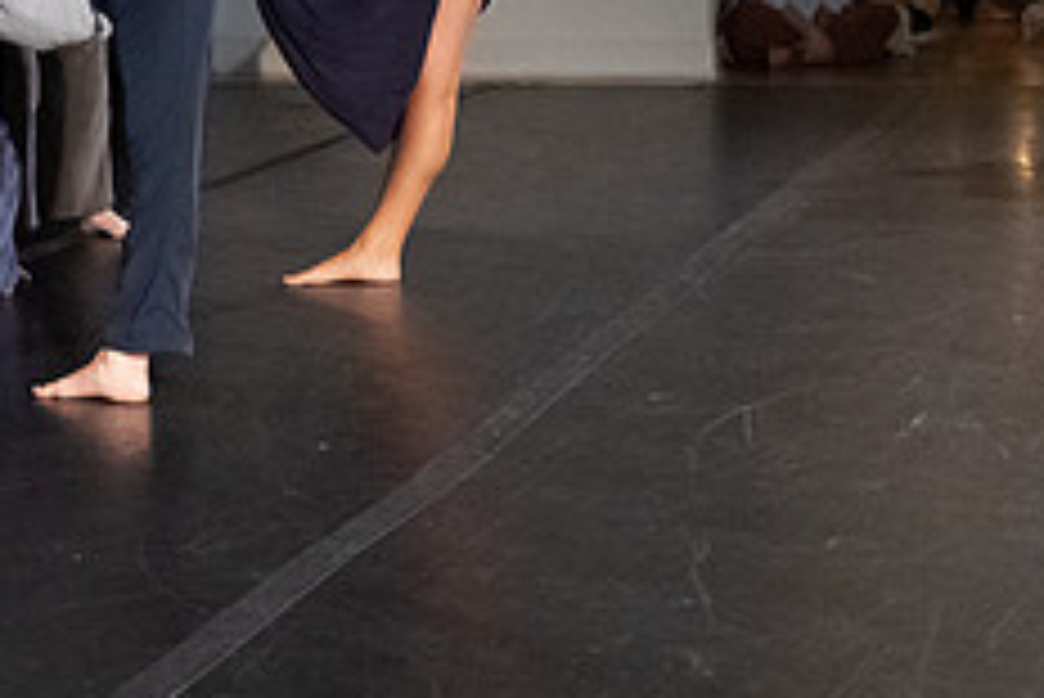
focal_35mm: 108
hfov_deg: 17.9
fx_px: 3134
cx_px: -229
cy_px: 26
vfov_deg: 12.6
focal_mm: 31.5
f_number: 4
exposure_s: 1/400
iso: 6400
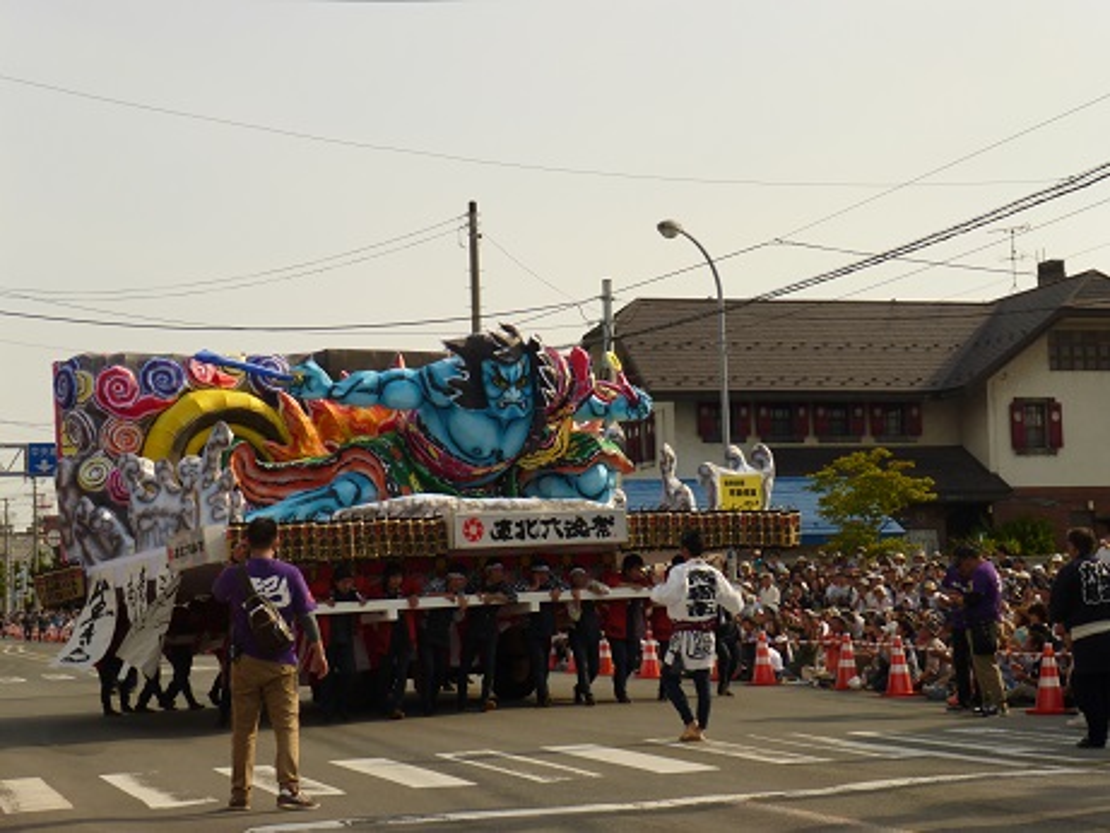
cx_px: 555
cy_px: 416
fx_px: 2341
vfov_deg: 20.2
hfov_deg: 26.7
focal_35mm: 73
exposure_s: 1/640
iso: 100
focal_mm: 13.2
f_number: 4.7
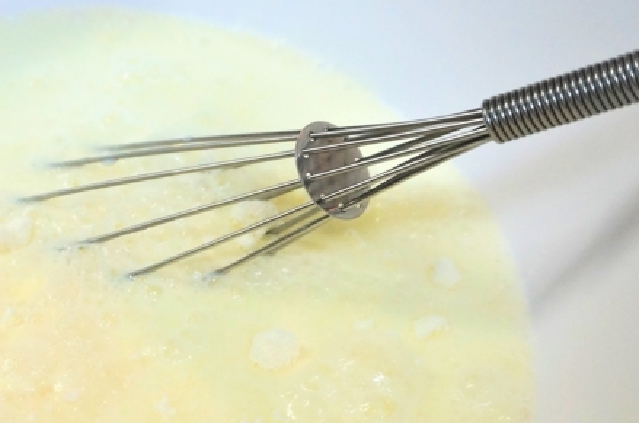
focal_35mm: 70
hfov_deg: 28.0
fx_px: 1240
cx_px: 90
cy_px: 345
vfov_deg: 19.2
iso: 640
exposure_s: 1/160
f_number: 4
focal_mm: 20
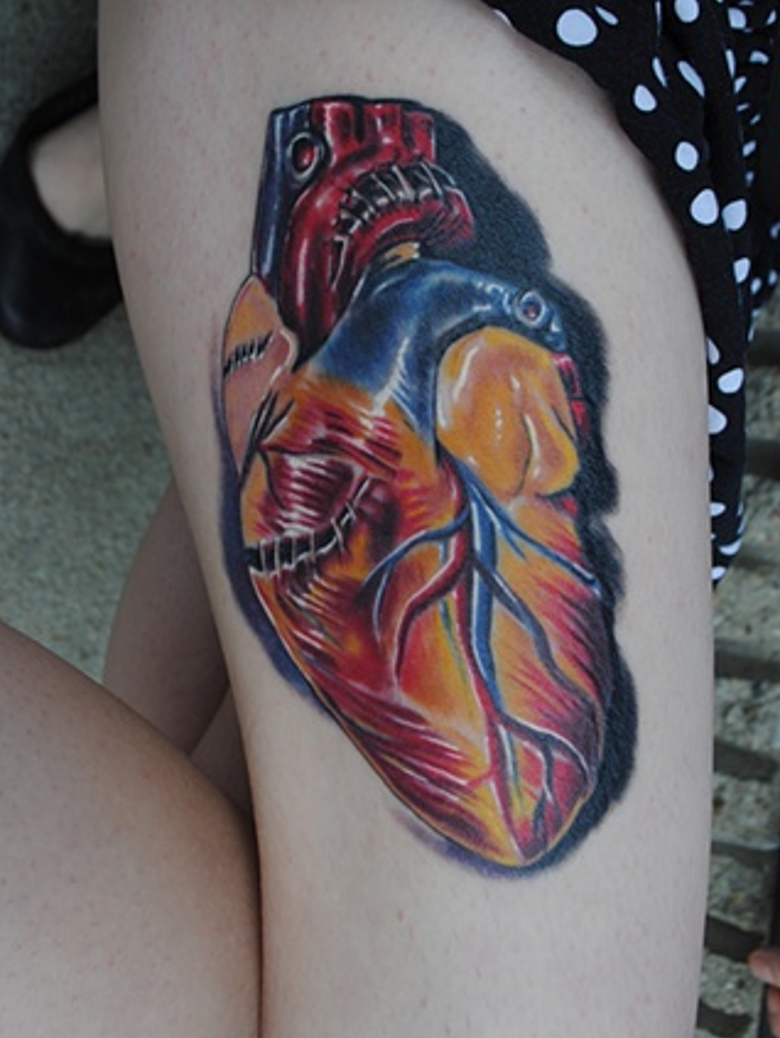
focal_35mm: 36
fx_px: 1080
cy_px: 471
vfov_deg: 51.2
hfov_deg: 39.7
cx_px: 389
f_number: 8
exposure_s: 1/60
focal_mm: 22
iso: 180
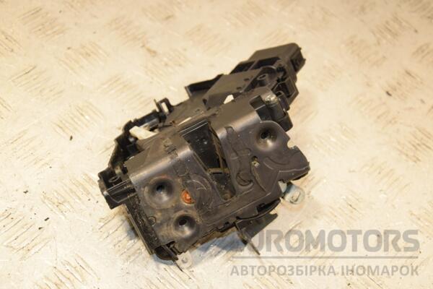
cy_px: 144
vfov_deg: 18.9
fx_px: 866
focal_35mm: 72
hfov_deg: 28.1
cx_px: 216
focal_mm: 48
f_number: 6.3
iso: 800
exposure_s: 1/200
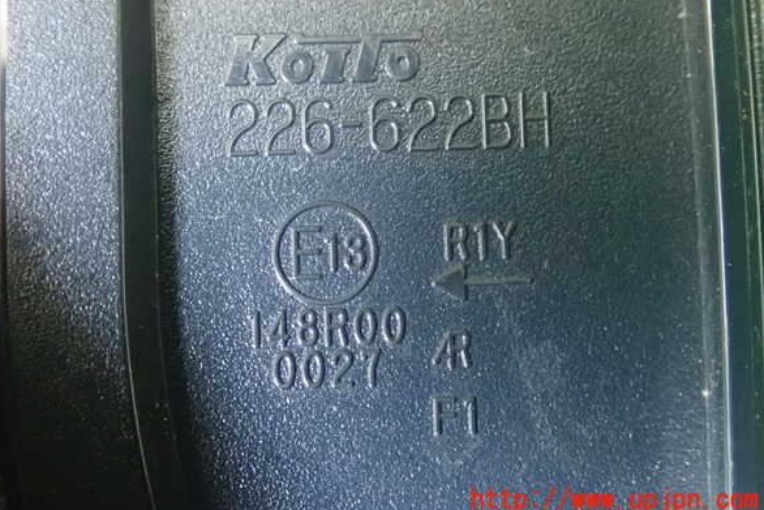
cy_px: 223
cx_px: 374
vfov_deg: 27.5
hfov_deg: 40.3
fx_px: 1040
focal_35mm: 49
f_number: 3.1
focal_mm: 8.41
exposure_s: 1/25
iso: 1600
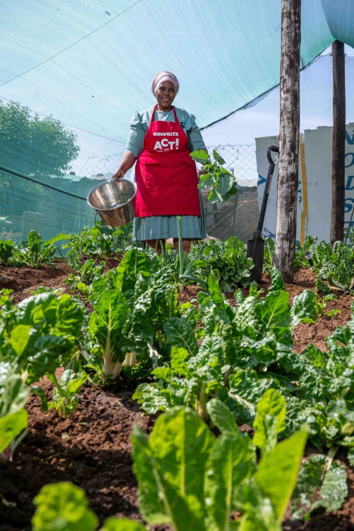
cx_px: 177
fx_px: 531
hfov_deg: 36.9
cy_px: 266
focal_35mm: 36
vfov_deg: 53.1
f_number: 8
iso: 200
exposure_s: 1/250
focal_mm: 36
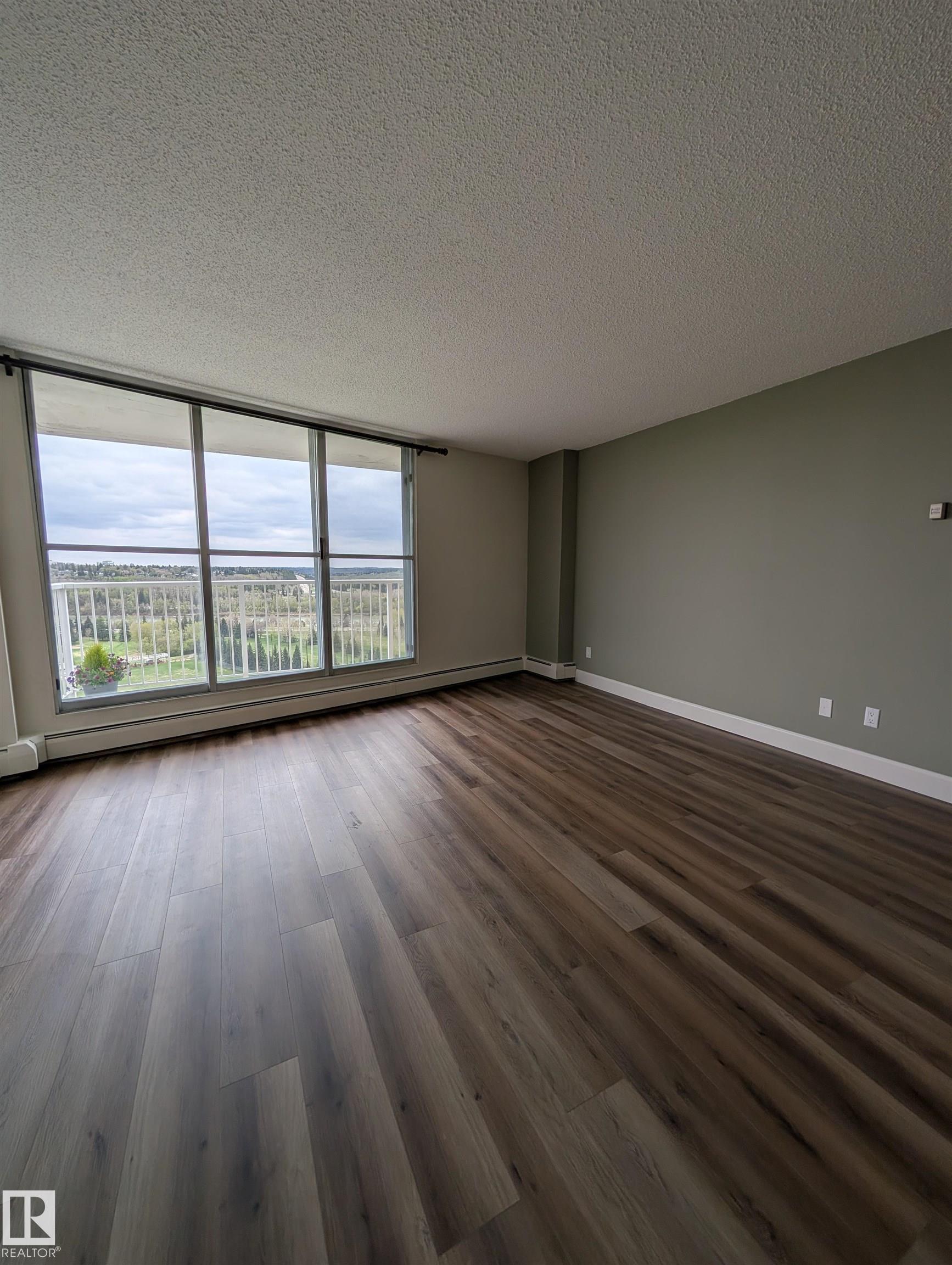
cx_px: 476
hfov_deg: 94.6
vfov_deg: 110.5
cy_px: 632
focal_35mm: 12
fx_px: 439
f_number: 1.7
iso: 53
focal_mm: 2.02
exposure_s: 1/657
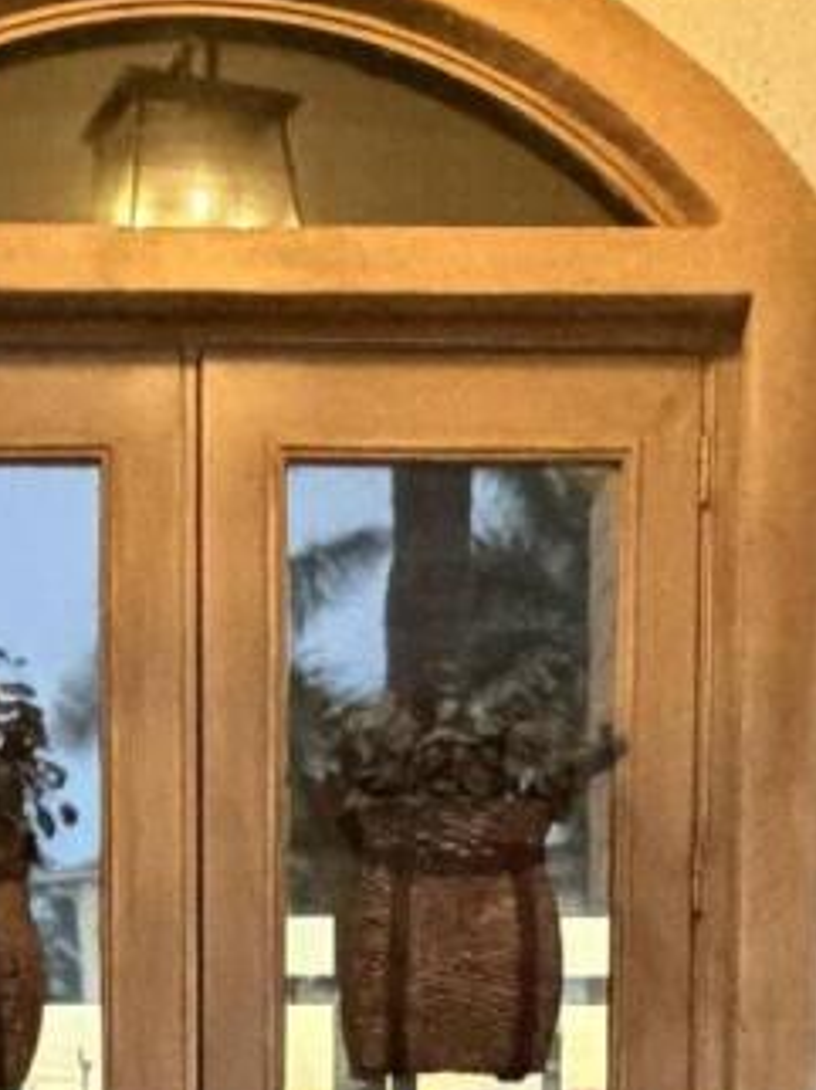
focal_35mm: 87
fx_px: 2738
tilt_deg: -6.8
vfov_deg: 20.0
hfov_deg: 16.9
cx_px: 220
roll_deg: +0.2
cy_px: 1547
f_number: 2.2
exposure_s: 1/40
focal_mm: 2.22
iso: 1250
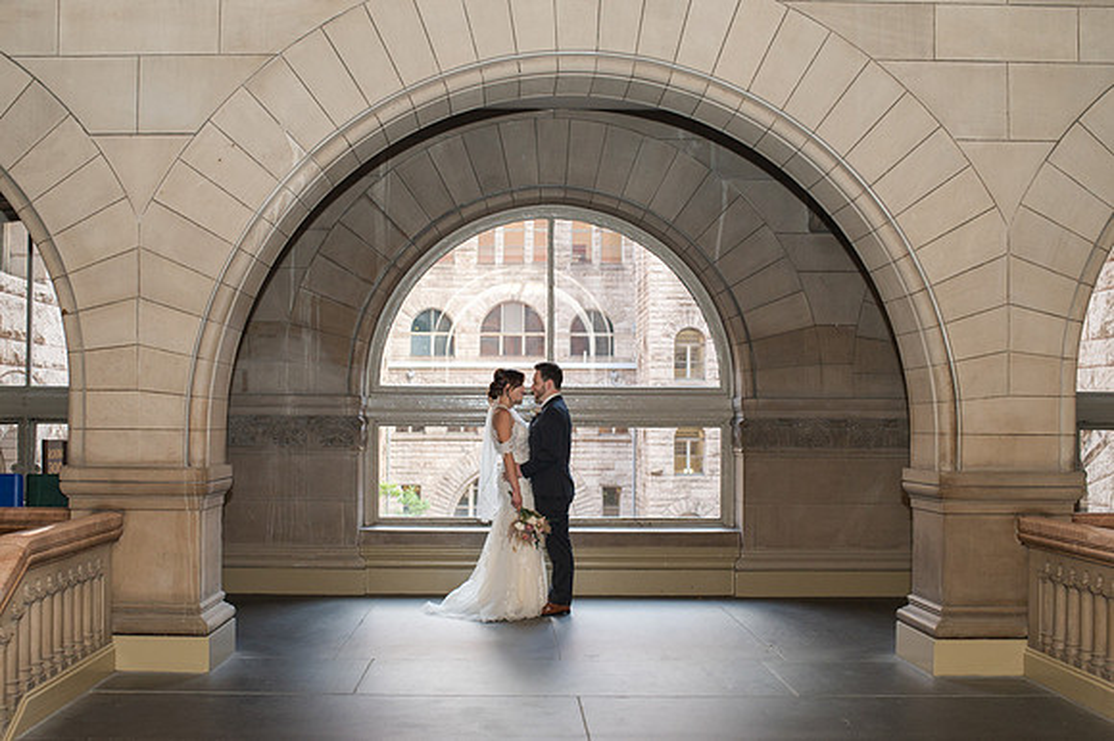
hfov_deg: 47.7
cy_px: 409
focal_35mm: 41
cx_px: 503
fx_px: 1258
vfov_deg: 32.8
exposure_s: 1/200
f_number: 3.5
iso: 1000
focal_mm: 35
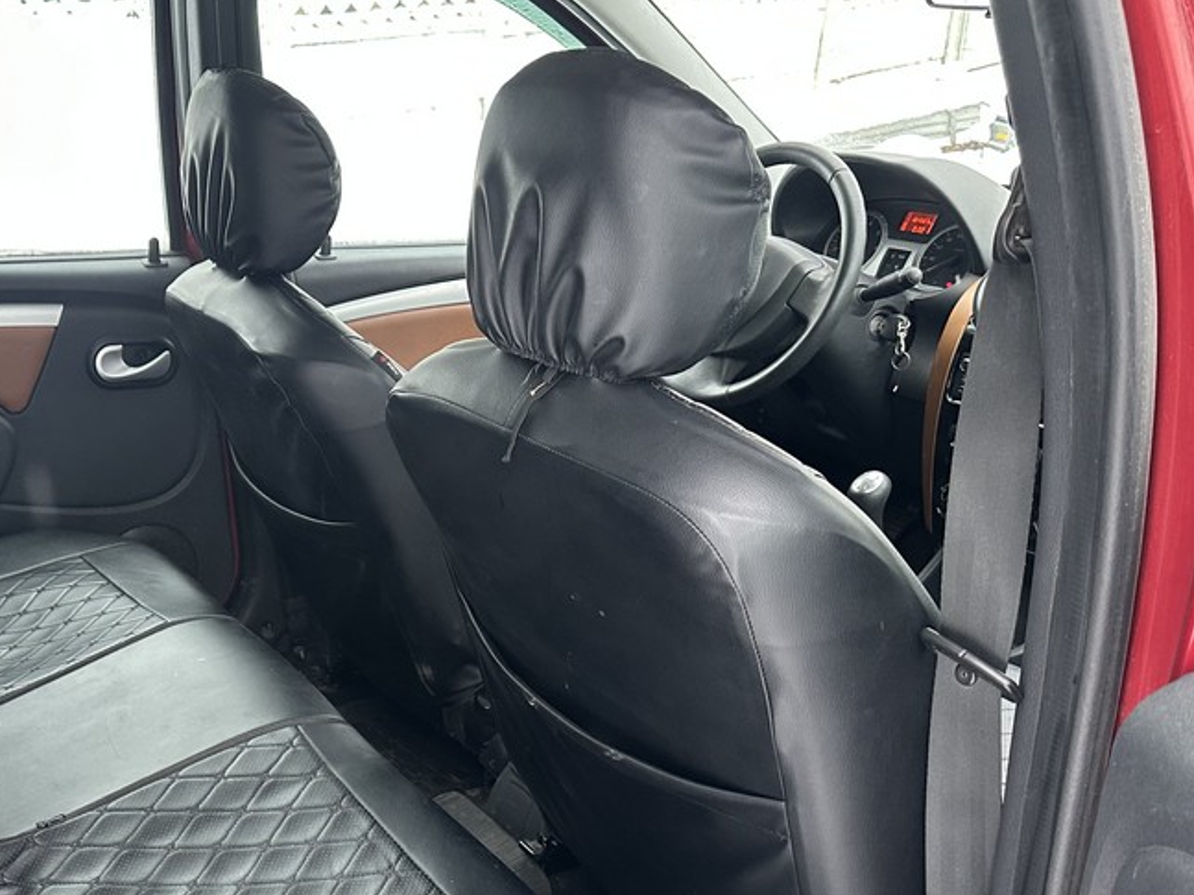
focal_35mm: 38
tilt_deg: -22.2
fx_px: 1310
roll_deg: +1.9
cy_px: 637
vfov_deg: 37.1
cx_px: 282
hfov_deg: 47.0
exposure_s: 1/69
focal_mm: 6.86
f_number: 1.78
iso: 250
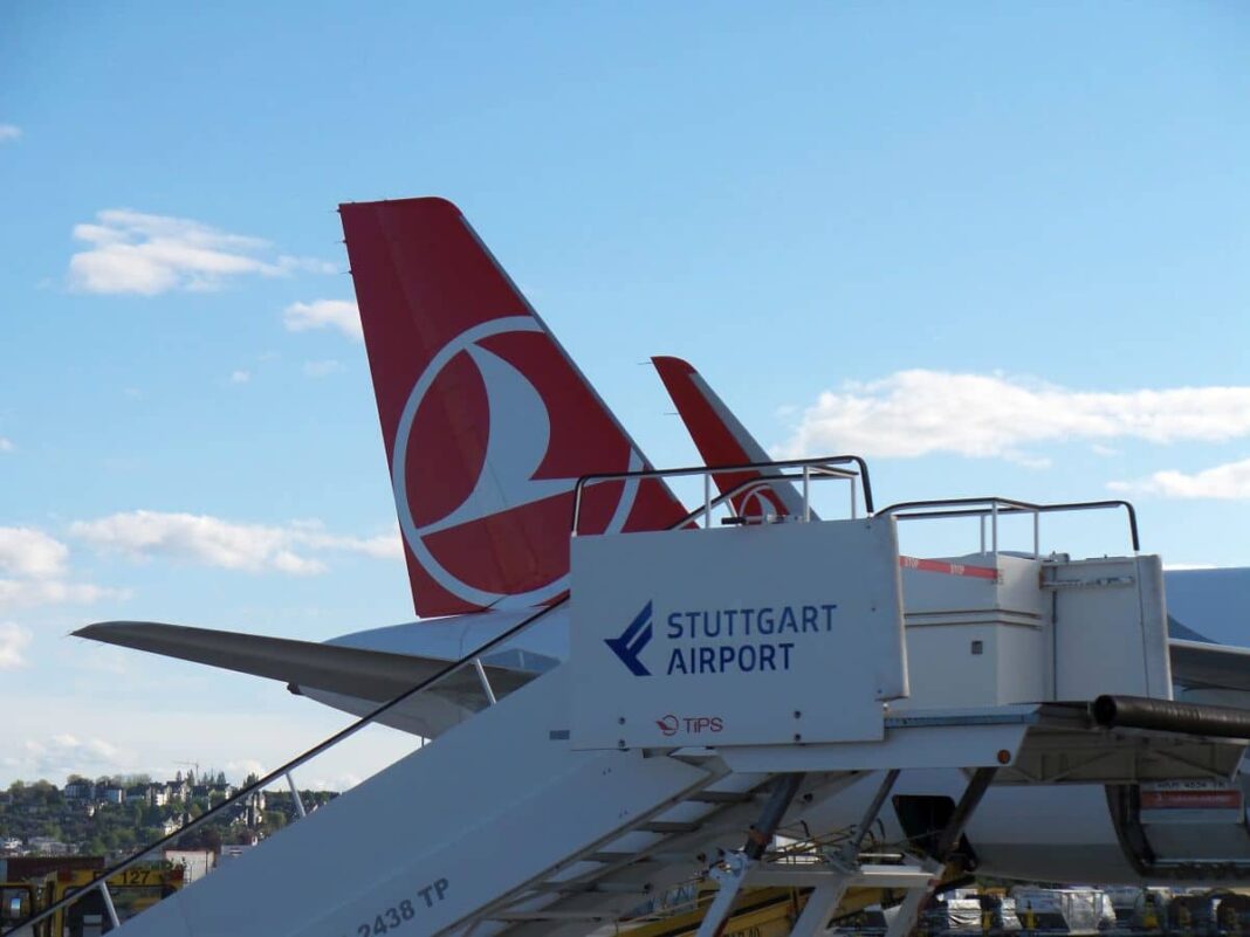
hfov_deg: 17.4
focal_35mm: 113
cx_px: 625
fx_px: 4080
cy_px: 468
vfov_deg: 13.1
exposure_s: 1/1000
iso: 100
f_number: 4
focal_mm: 20.3
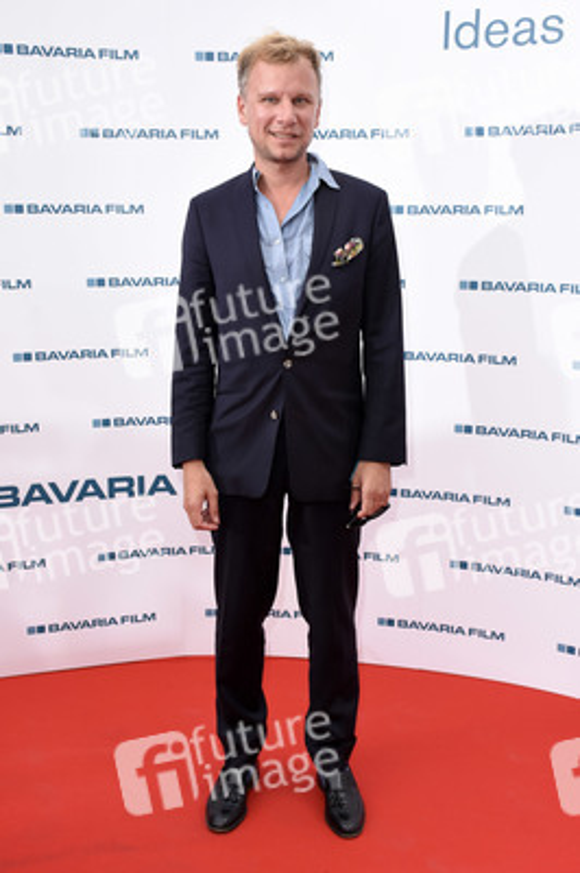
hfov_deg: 29.8
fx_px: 1089
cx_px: 290
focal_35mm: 45
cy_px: 436
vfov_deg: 43.6
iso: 800
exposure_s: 1/160
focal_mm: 30
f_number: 6.3
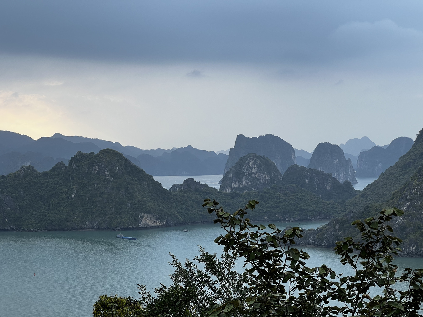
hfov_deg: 25.3
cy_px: 158
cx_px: 212
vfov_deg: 19.1
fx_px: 941
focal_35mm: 77
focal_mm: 9
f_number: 2.8
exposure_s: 1/147
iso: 32
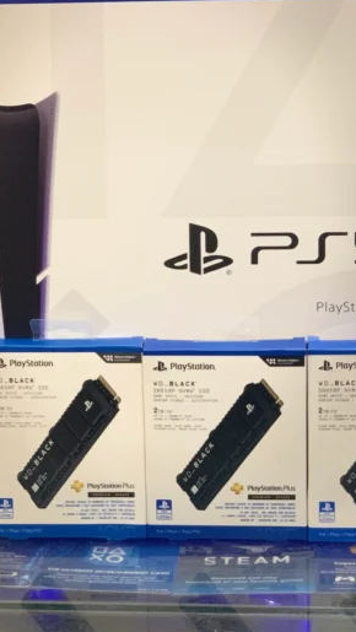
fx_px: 1476
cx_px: 161
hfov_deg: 13.8
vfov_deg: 24.1
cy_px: 225
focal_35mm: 88
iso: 200
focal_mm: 6
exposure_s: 1/50
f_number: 2.4
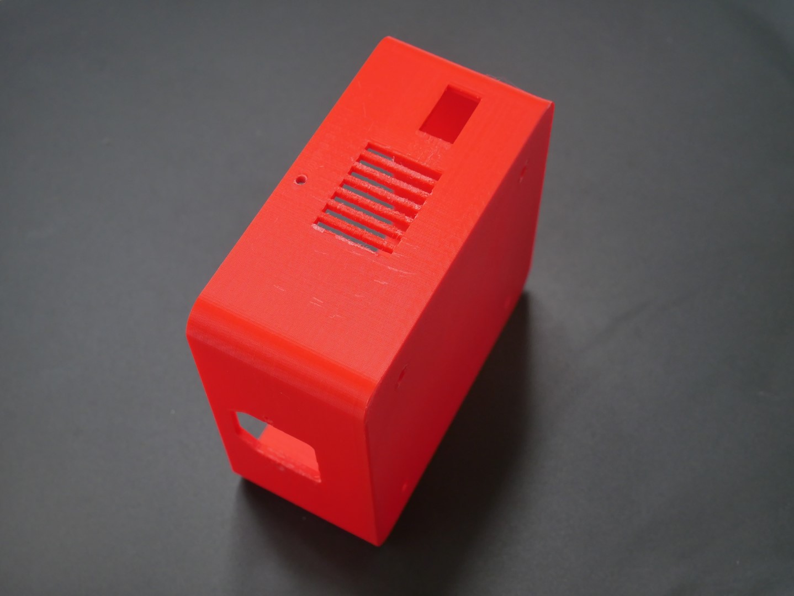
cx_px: 397
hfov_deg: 35.5
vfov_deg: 27.1
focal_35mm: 54
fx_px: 1239
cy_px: 298
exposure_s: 1/80
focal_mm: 27
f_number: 4.6
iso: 800
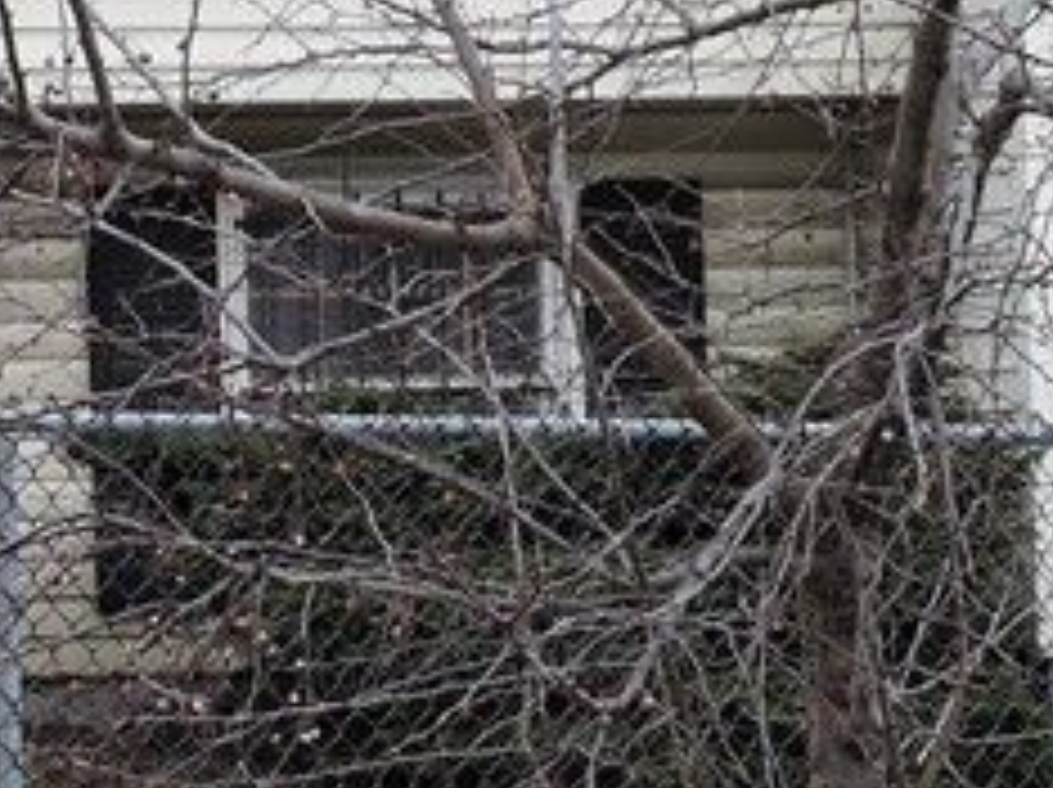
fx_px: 7992
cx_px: 634
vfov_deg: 5.6
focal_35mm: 263
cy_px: 194
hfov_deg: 7.5
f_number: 4.2
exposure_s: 1/80
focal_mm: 10.7
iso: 100
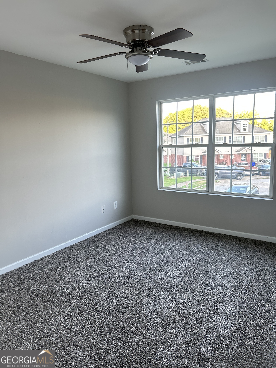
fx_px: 276
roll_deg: +1.0
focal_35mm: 26
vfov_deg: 67.3
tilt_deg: -9.2
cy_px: 184
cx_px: 138
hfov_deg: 53.1
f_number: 1.5
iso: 125
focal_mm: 5.7
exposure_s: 1/60
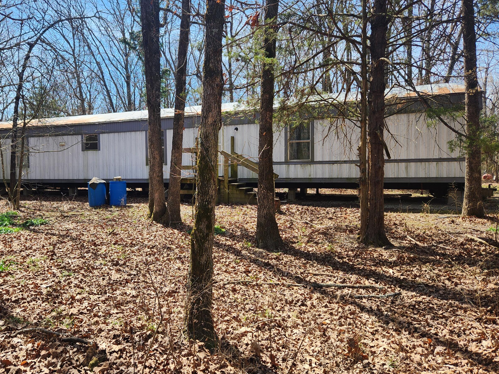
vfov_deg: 48.2
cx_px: 195
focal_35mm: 29
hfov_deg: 61.0
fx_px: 418
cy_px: 191
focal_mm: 5.4
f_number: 1.8
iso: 20
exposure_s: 1/661
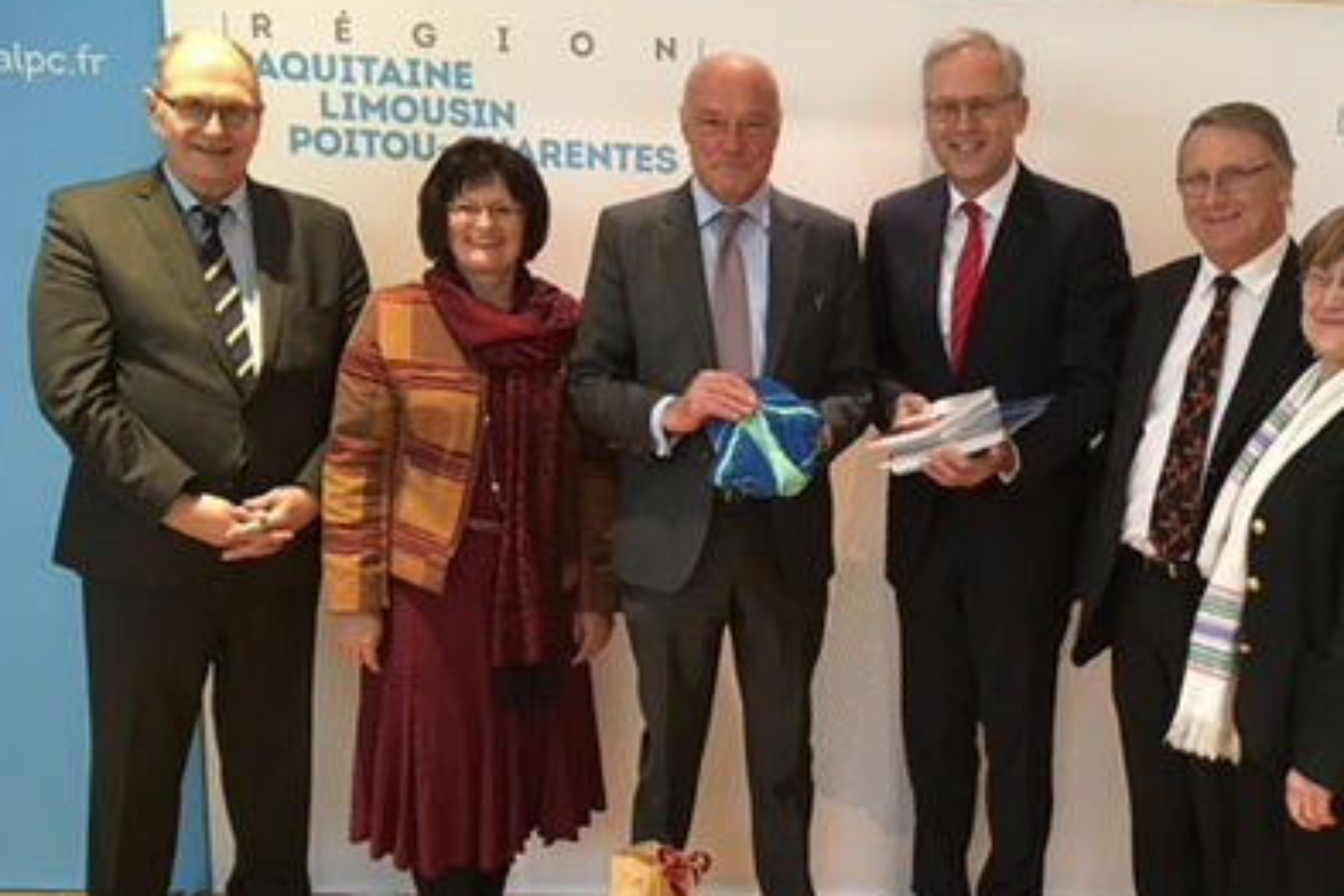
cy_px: 537
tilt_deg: -12.1
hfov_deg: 44.5
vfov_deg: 31.1
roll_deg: -2.3
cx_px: 940
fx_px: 1605
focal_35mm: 43
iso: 200
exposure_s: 1/25
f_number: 2.2
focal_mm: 4.15
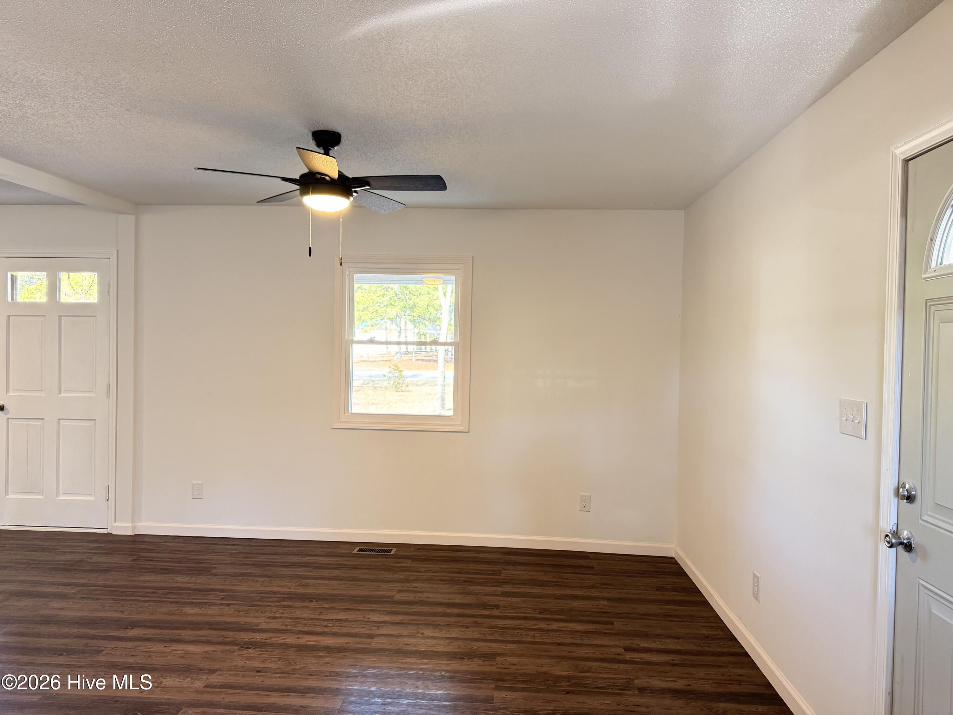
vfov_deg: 56.8
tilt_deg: -0.2
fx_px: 661
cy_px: 358
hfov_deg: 71.6
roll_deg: -1.4
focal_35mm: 24
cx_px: 476
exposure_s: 1/60
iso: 250
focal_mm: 6.76
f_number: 1.78
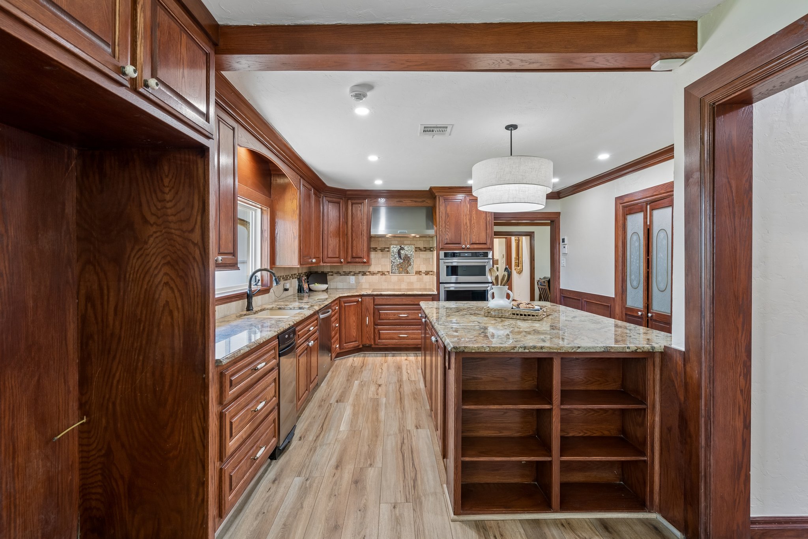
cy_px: 270
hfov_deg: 96.7
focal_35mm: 16
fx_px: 359
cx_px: 404
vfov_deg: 73.7
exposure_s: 1/8
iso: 200
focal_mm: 16
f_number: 8
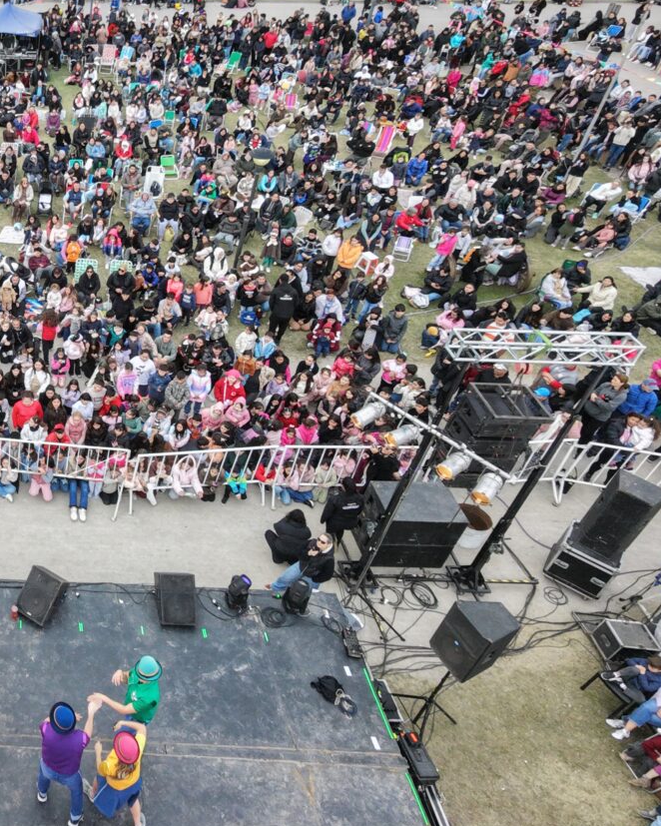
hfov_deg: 41.7
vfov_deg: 59.9
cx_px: -34
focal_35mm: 29
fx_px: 709
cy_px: 327
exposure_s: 1/250
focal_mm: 3.05
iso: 240
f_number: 2.2
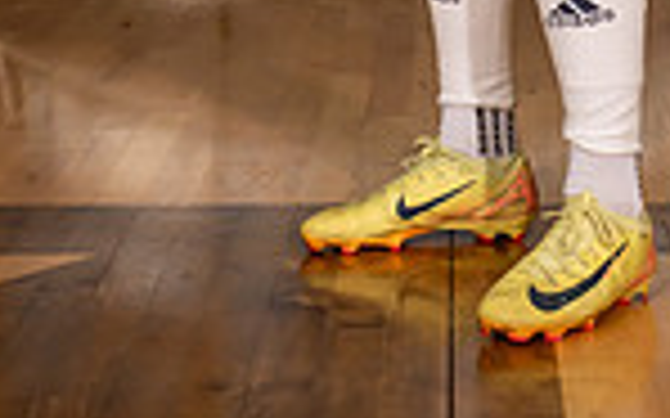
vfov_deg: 8.2
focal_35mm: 148
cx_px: 445
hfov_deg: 14.1
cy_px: -548
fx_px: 2701
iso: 800
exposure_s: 1/400
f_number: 6.3
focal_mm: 48
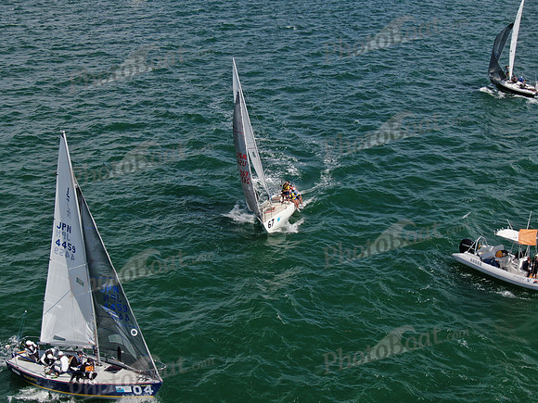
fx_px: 746
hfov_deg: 39.7
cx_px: 269
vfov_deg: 30.3
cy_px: 202
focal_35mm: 48
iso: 100
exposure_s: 1/1000
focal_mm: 8.6
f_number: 3.8
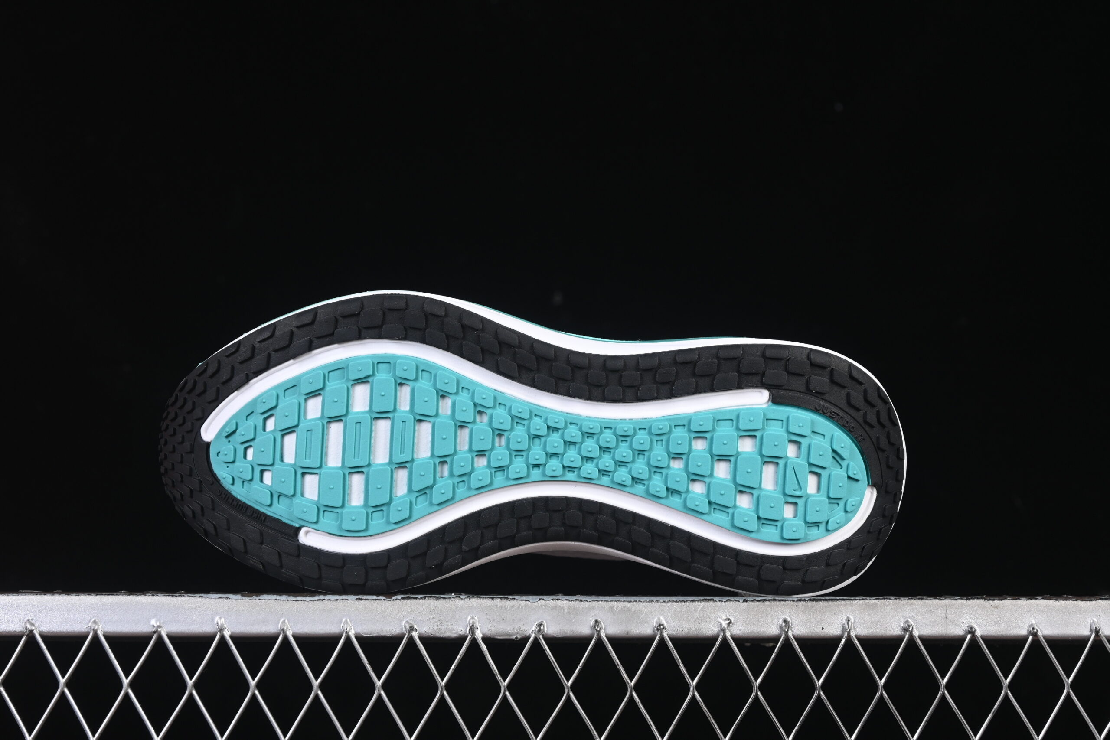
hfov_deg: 27.0
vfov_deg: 18.2
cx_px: 555
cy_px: 370
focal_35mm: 75
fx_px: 2312
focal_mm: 50
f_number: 7.1
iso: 160
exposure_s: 1/100
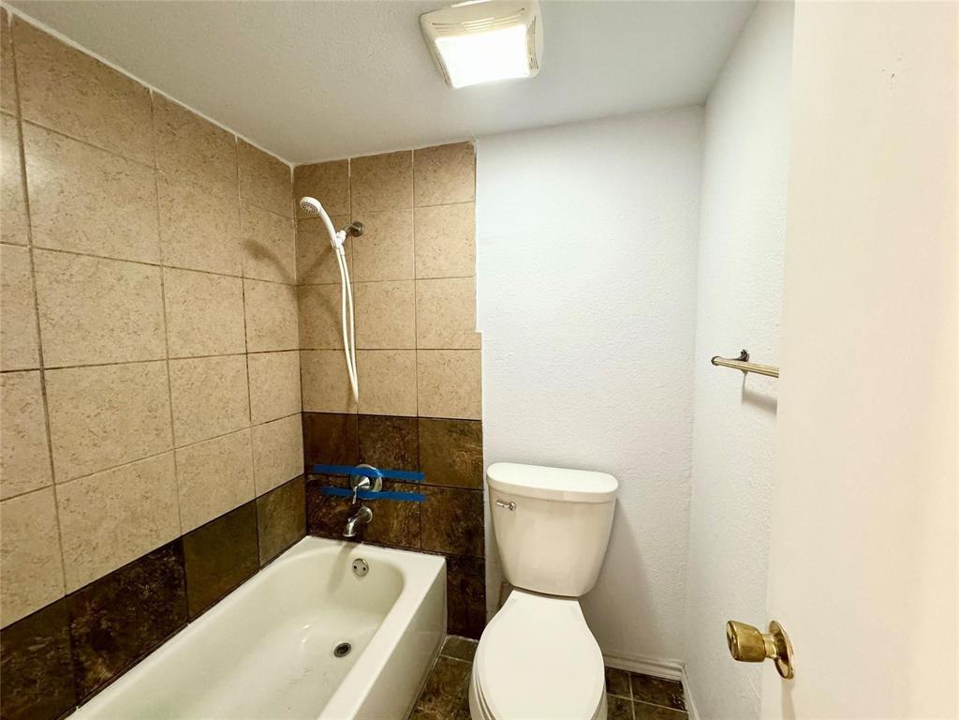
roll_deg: +0.3
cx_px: 480
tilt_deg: -4.9
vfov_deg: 85.7
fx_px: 388
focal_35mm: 14
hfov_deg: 102.1
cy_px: 360
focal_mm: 2.22
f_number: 2.2
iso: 400
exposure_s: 1/60
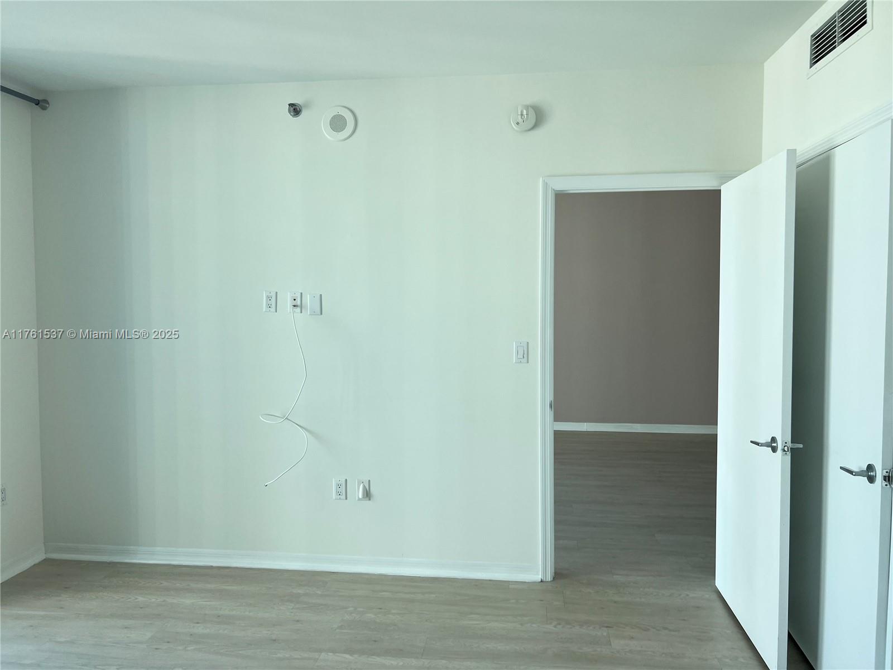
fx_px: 671
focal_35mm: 26
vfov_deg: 53.1
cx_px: 446
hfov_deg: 67.3
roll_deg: -0.1
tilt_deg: -2.5
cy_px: 335
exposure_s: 1/290
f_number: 1.5
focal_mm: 5.7
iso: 50
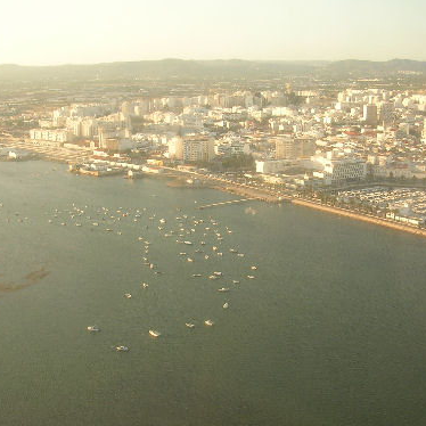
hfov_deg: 36.8
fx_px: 640
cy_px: 216
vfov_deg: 36.8
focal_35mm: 46
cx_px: 204
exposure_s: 1/141
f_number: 2.8
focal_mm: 5.8
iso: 50
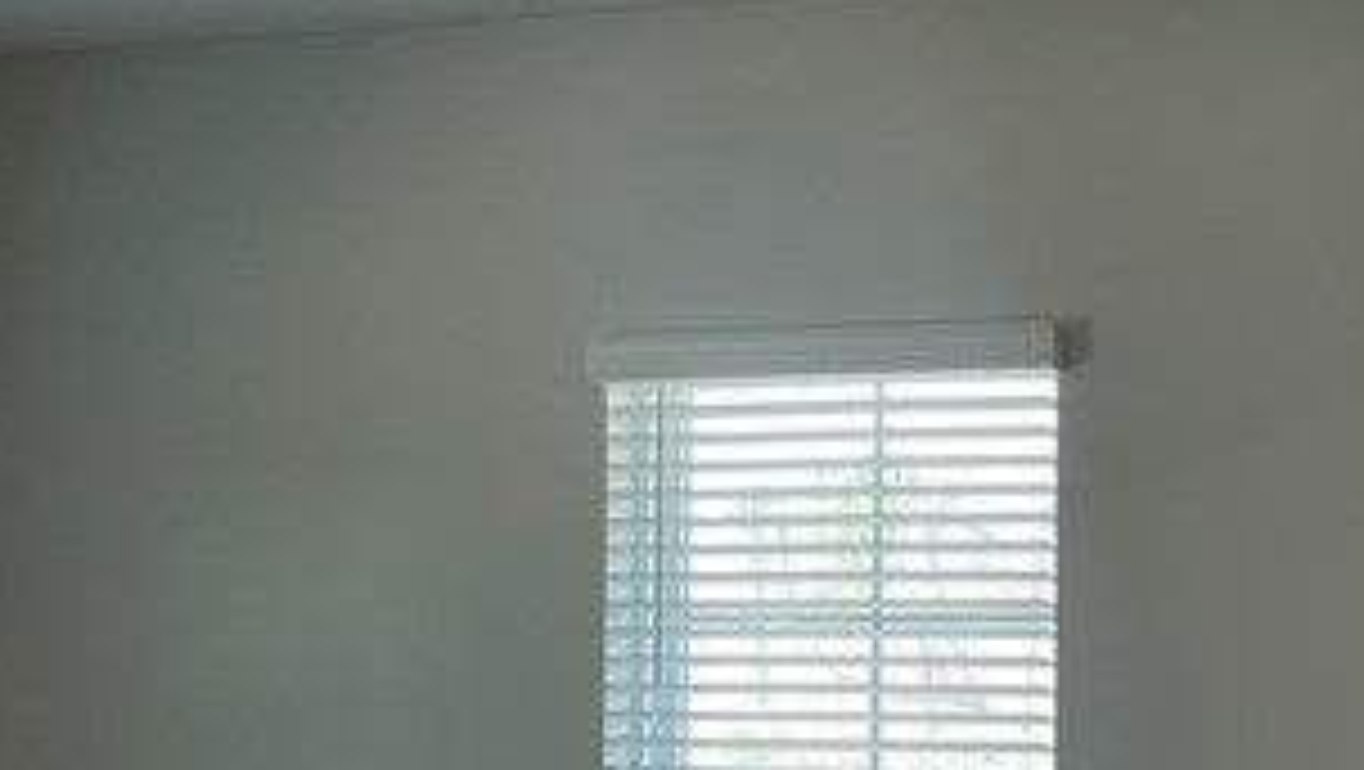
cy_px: 779
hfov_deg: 20.8
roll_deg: -0.5
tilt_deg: -0.3
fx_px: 3330
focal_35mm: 92
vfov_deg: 13.0
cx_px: 1850
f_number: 1.6
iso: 64
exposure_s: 1/120
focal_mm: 5.1
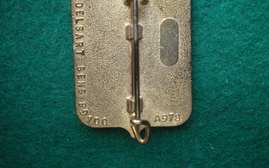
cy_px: 69
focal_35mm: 41
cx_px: 136
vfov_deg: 31.2
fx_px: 301
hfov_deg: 48.2
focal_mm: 6.3
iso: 160
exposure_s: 1/50
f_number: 3.1
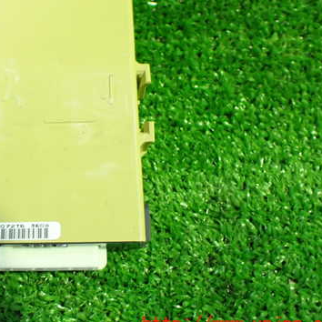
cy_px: 132
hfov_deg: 36.5
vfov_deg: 37.4
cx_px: 75
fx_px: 474
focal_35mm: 45
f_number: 2.3
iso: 800
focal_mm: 5.4
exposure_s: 1/30
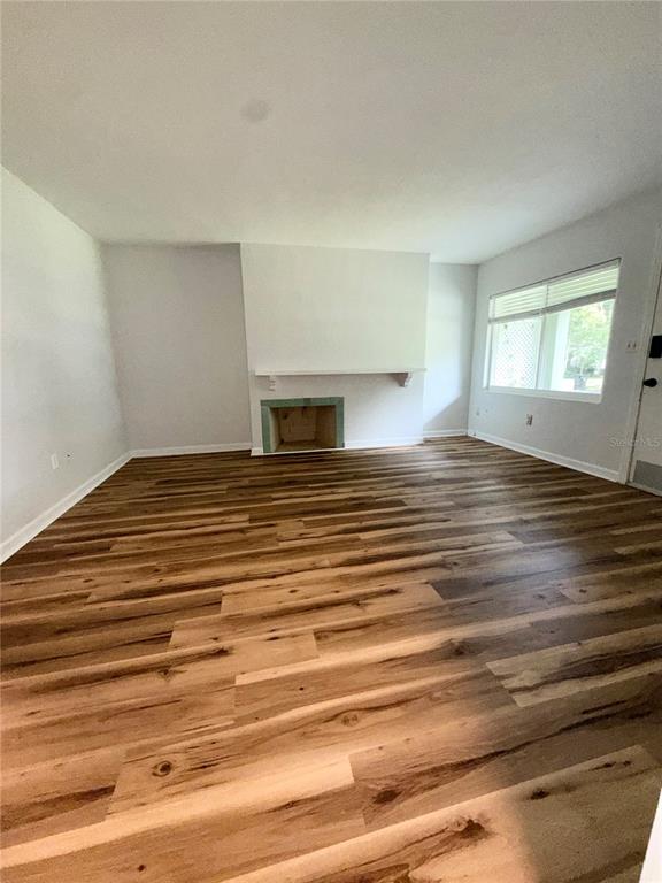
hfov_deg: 85.7
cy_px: 442
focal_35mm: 14
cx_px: 331
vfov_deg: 102.1
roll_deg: +1.5
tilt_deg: -12.4
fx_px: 357
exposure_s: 1/60
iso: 160
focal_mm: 2.22
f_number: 2.2
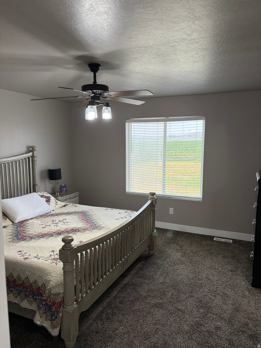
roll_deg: +0.1
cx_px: 130
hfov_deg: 53.1
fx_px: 261
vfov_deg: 67.3
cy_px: 174
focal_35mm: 26
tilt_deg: -7.3
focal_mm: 5.96
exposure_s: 1/95
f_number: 1.6
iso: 125
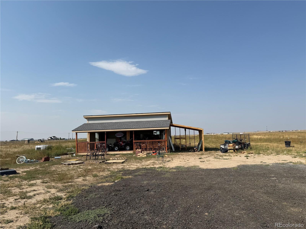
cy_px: 114
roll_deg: +2.2
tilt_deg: +5.9
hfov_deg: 71.6
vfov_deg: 56.8
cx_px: 153
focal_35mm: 24
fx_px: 212
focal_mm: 6.76
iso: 80
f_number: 1.78
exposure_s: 1/8130
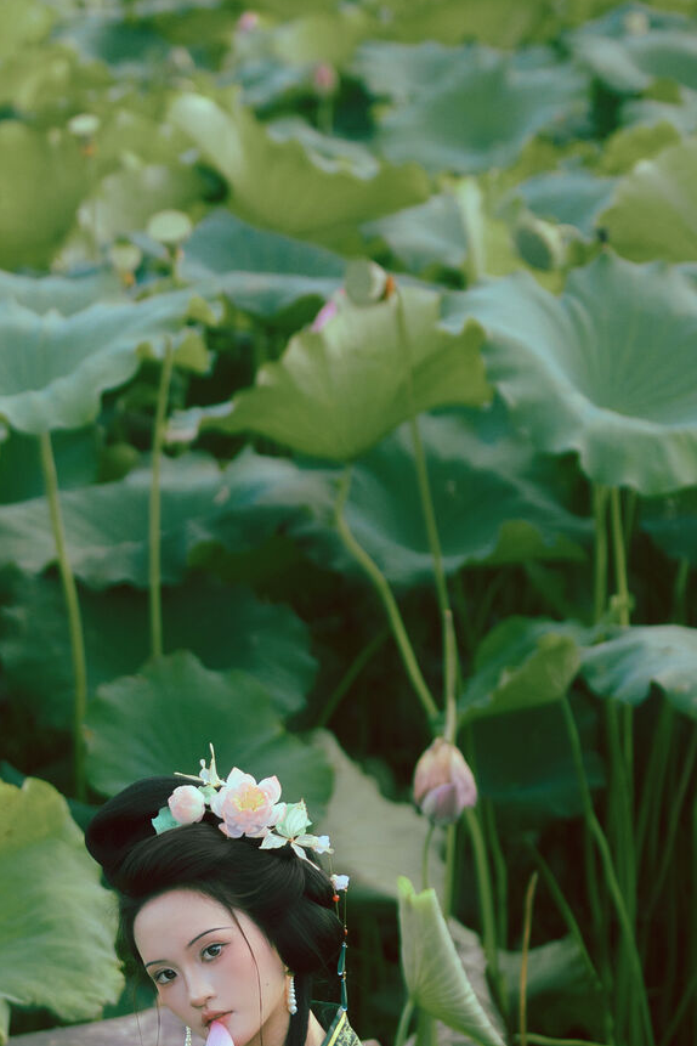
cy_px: 1030
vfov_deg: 12.5
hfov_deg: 8.4
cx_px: 153
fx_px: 4733
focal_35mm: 163
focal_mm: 78
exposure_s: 1/500
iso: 320
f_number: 2.8
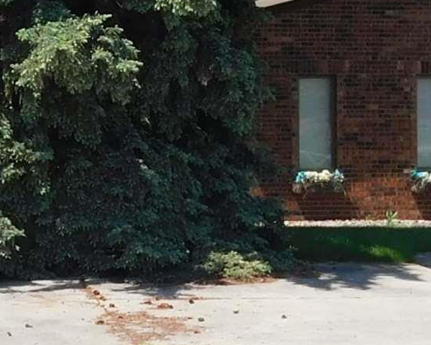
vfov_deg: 12.4
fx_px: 1582
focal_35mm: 124
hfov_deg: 15.5
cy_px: 77
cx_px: 127
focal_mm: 4
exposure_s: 1/1500
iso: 125
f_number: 3
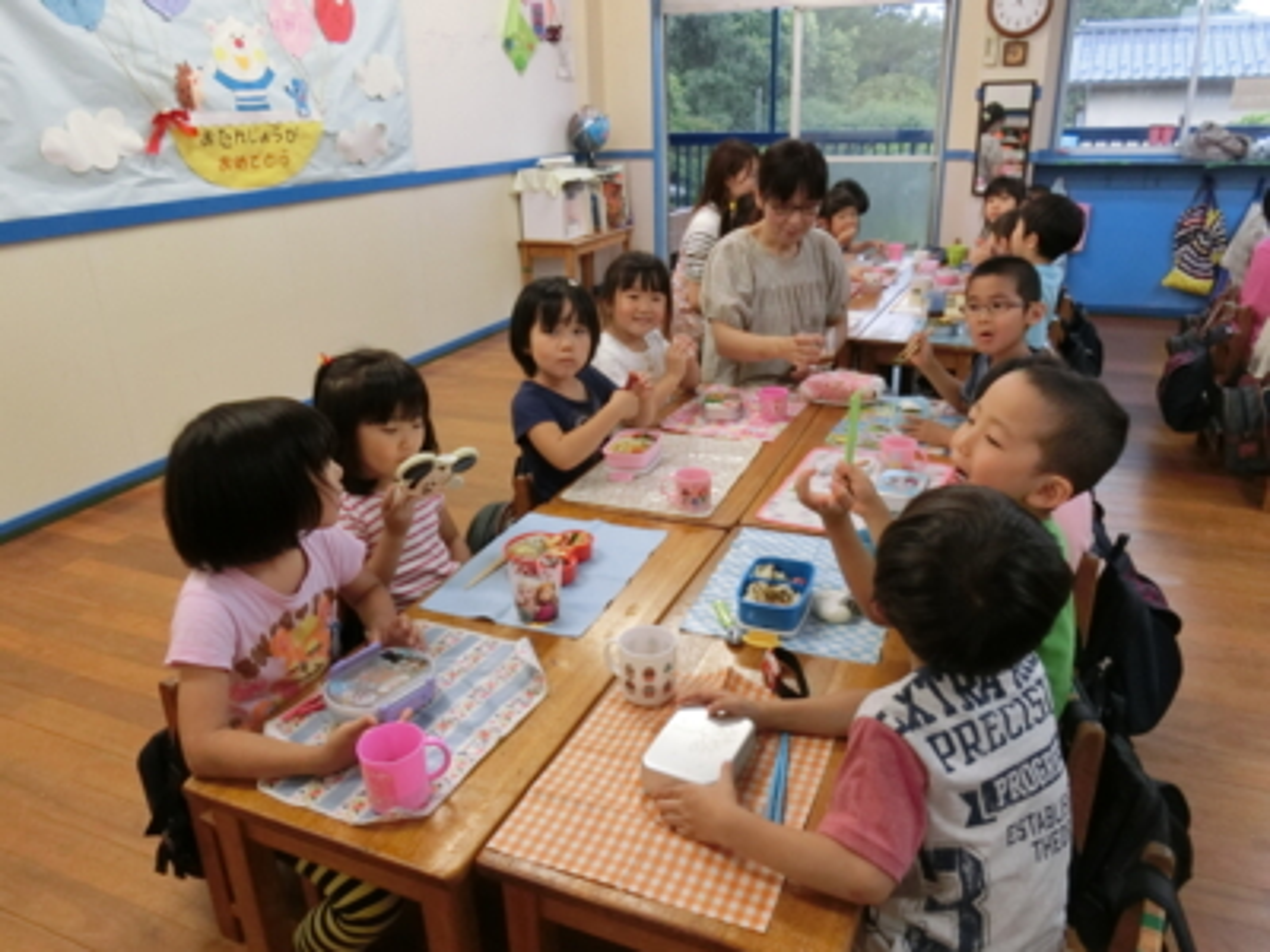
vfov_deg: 54.9
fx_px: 917
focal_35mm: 25
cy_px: 476
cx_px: 635
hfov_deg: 69.4
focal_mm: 4.5
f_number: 3.5
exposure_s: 1/60
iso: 400
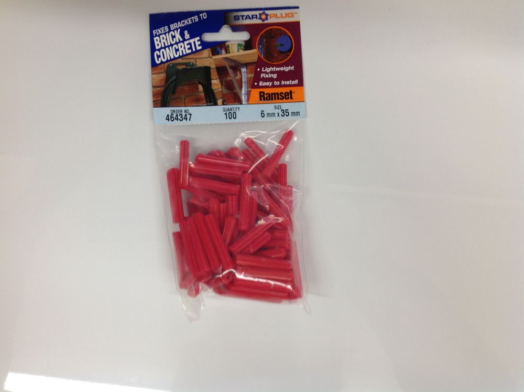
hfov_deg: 52.7
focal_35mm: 35
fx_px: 529
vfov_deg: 40.6
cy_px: 196
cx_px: 262
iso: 64
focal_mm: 4.28
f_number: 2.4
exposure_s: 1/25
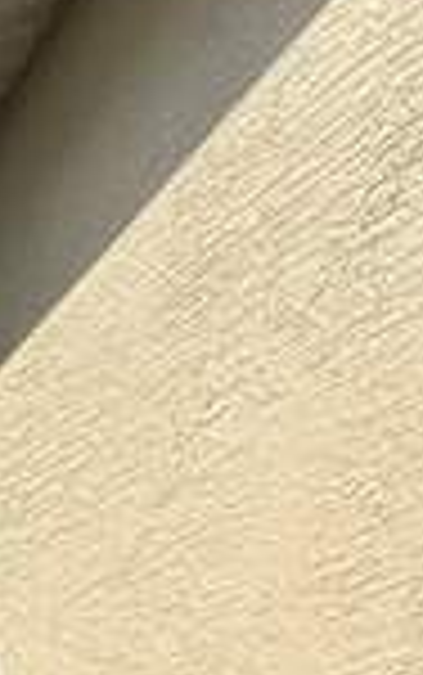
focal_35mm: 79
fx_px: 1454
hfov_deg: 8.0
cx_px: -1305
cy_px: 1282
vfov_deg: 18.7
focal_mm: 2.22
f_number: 2.2
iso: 50
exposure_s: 1/955
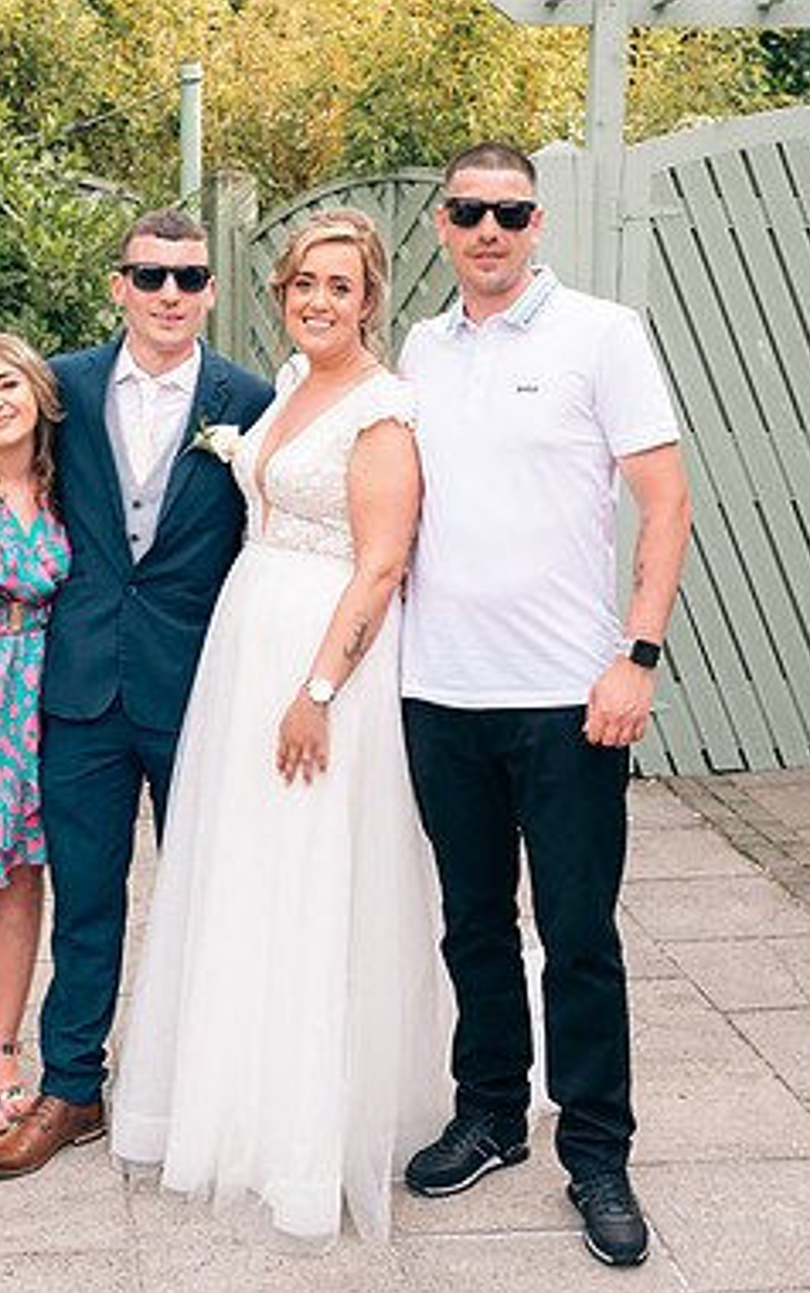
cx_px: 269
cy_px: 648
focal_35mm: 56
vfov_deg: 36.3
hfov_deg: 23.1
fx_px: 1975
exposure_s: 1/160
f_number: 6.3
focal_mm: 36
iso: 160
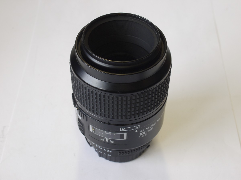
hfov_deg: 32.2
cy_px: 90
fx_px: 418
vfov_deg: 24.4
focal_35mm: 60
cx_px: 120
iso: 320
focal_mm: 30
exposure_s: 1/40
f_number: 8
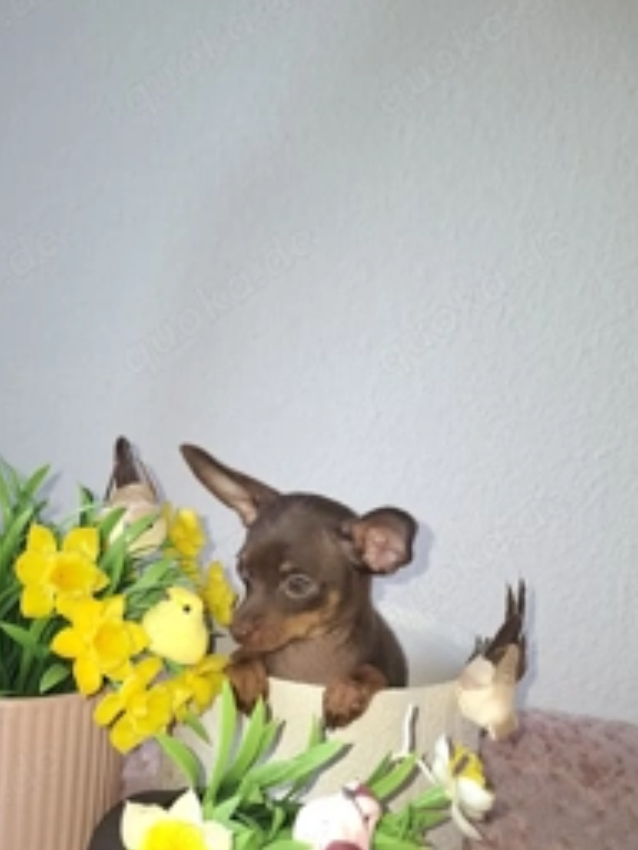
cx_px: 289
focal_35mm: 36
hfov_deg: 39.6
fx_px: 885
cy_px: 594
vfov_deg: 50.0
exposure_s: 1/100
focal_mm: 5.54
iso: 250
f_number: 1.8
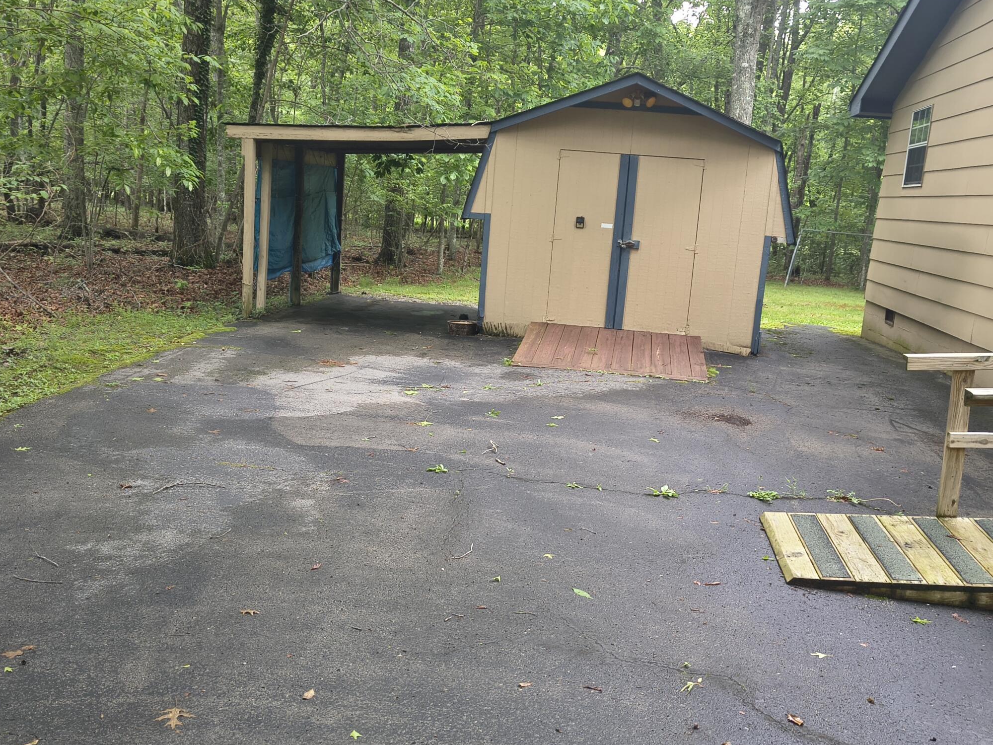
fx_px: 1033
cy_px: 401
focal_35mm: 36
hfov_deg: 51.4
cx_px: 499
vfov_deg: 39.6
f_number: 1.8
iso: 512
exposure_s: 1/120
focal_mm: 5.56
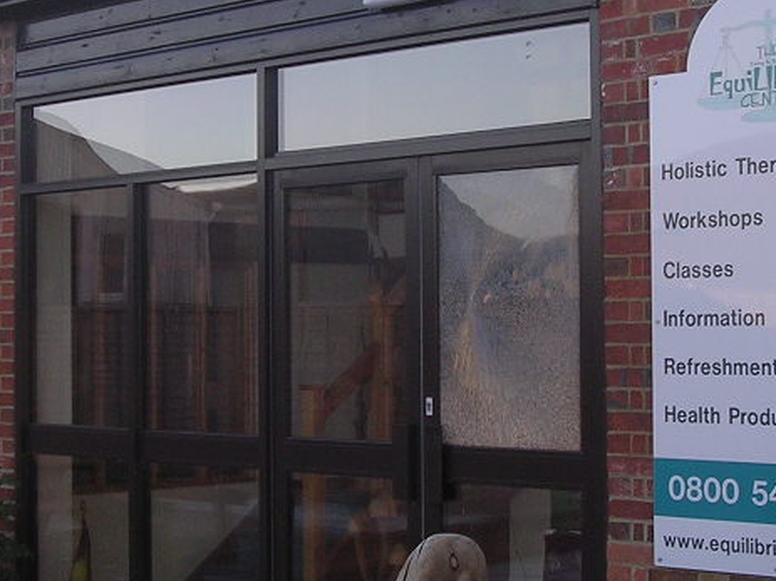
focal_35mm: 84
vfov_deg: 17.5
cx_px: 298
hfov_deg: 23.2
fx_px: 1883
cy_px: 209
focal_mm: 5.8
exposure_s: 1/228
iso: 100
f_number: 2.8
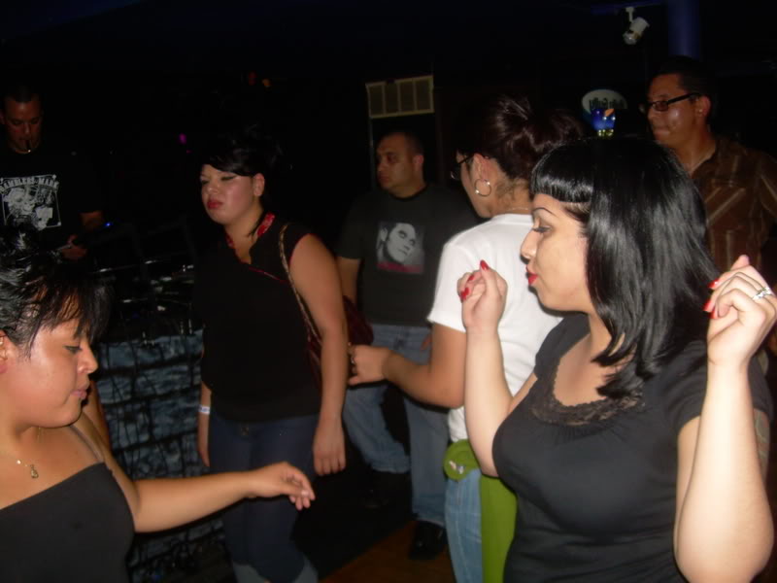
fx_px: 853
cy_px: 292
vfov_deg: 37.7
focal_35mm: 38
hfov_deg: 49.0
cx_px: 388
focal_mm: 6.3
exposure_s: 1/60
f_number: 2.8
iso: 100
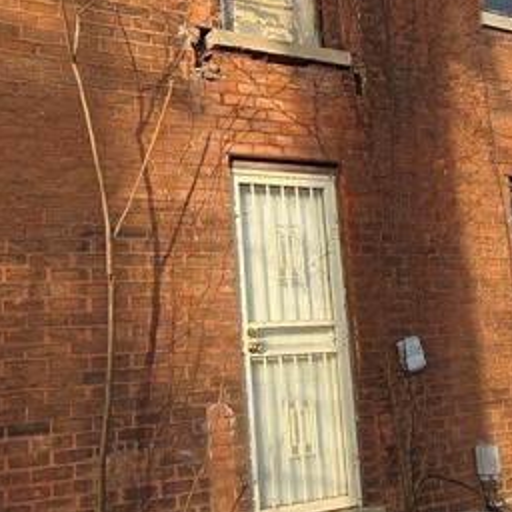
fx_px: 770
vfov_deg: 36.7
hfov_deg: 36.8
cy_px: 224
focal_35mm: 46
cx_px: 236
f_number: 1.9
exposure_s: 1/650
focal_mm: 2.2
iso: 40
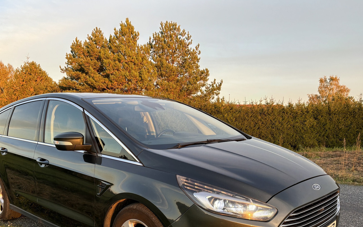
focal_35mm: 34
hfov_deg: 56.6
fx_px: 336
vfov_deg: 36.6
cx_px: 162
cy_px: 165
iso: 32
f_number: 1.6
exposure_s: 1/121
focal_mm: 5.96
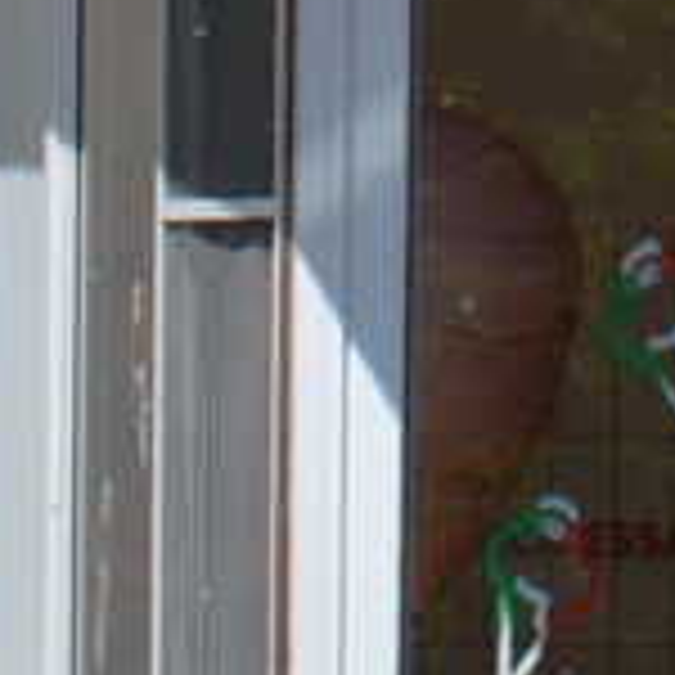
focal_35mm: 788
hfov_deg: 2.2
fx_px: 17384
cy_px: 1742
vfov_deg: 2.2
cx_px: -1220
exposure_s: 1/2000
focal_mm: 62
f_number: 8
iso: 400
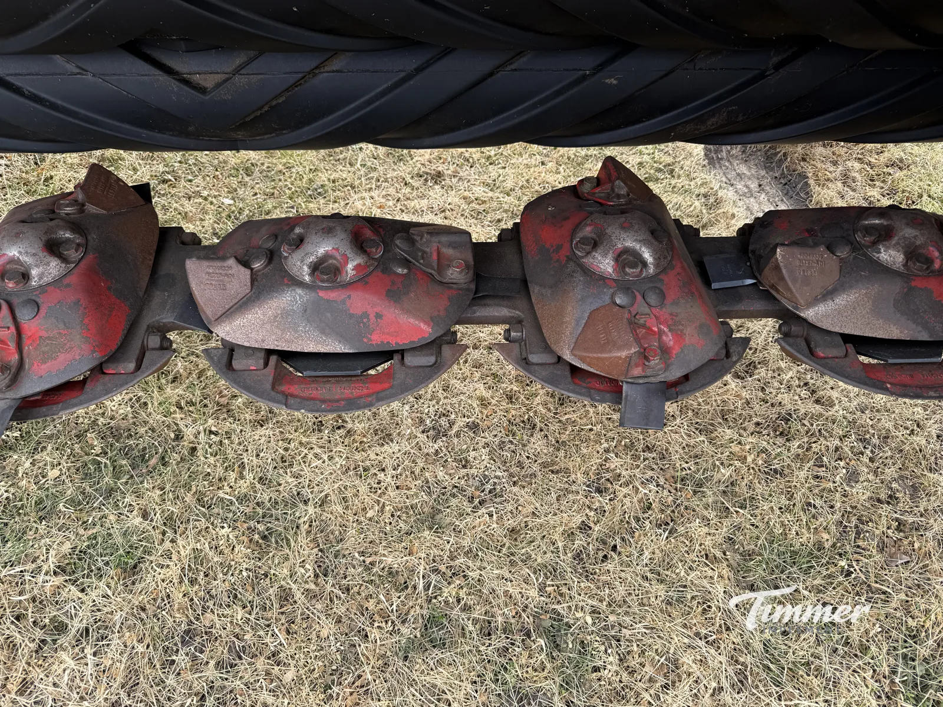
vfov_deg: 56.8
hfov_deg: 71.6
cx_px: 472
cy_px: 354
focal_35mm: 24
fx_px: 654
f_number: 1.78
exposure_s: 1/435
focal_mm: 6.76
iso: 80
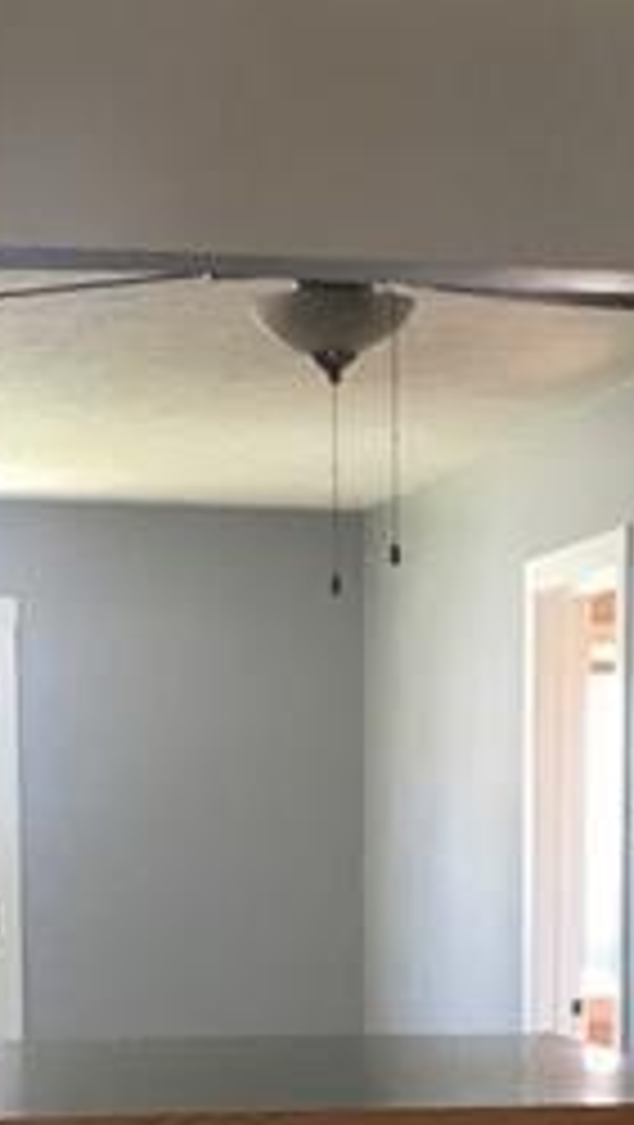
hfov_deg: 12.4
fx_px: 2893
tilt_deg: -6.5
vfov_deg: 21.2
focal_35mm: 97
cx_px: 580
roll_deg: -0.9
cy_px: 1143
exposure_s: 1/30
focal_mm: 4.15
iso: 80
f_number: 2.2
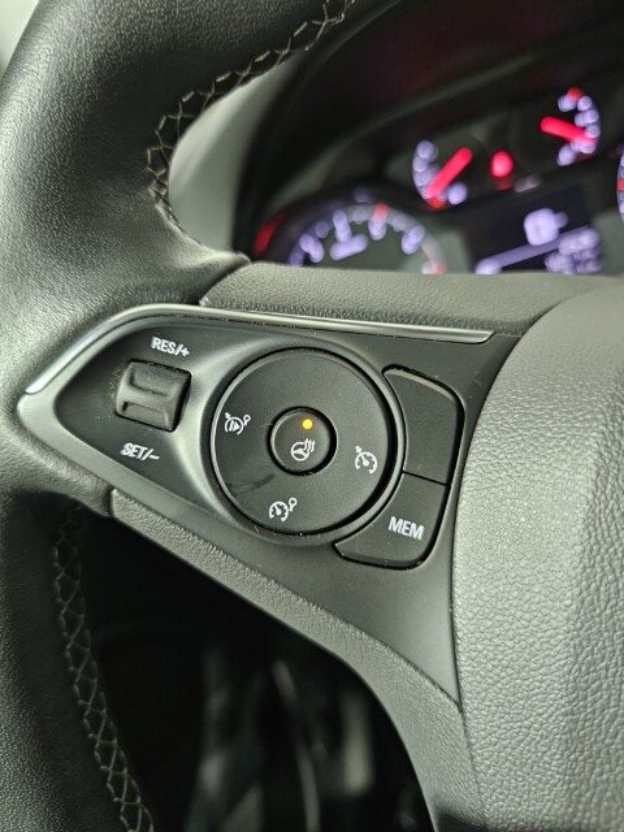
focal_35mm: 23
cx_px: 312
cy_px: 416
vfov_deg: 73.9
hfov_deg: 58.9
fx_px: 553
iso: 800
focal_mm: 6.3
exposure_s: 1/35
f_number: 1.7
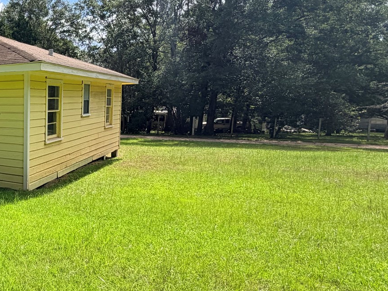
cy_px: 140
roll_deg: +0.4
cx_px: -63
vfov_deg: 42.9
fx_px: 370
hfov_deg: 41.0
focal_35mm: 33
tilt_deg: -4.1
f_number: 2.2
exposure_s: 1/770
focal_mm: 2.22
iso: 32
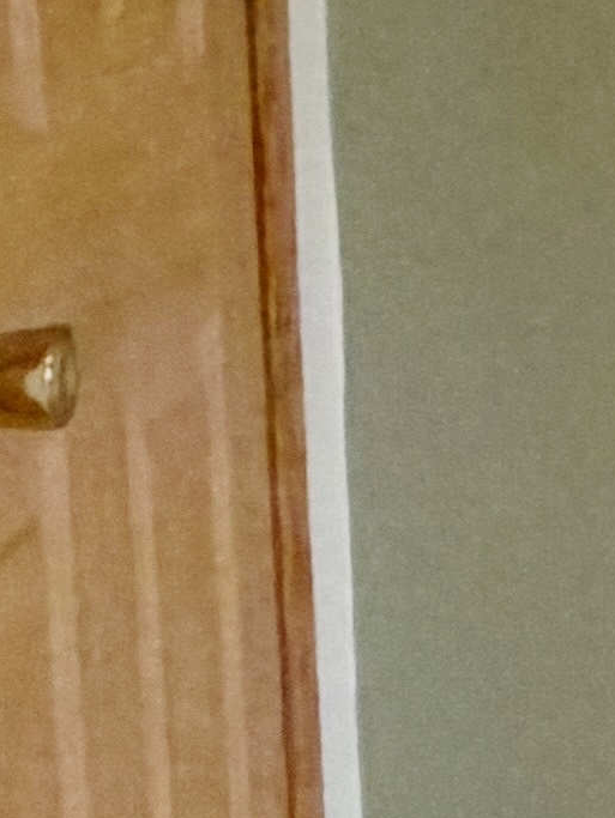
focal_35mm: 117
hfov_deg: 6.8
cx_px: 2886
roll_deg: -1.1
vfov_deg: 16.3
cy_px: -71
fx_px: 2769
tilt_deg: -4.6
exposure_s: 1/120
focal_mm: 2.22
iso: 250
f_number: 2.2
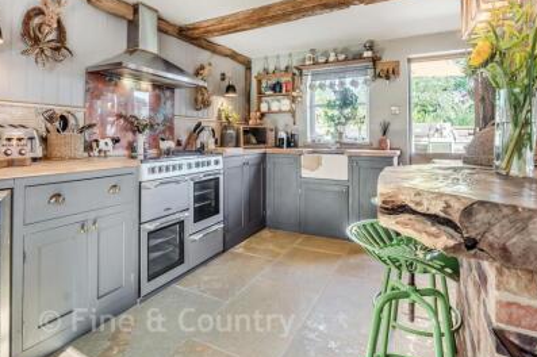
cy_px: 155
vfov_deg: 65.0
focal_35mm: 19
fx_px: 279
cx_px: 248
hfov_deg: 87.6
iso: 100
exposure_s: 1/40
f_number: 8
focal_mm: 15.6
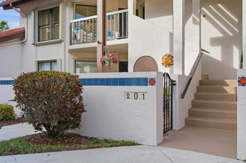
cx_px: 123
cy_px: 82
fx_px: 218
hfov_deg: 58.8
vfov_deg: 41.0
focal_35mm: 32
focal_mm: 32
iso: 800
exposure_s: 1/8000
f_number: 4.5
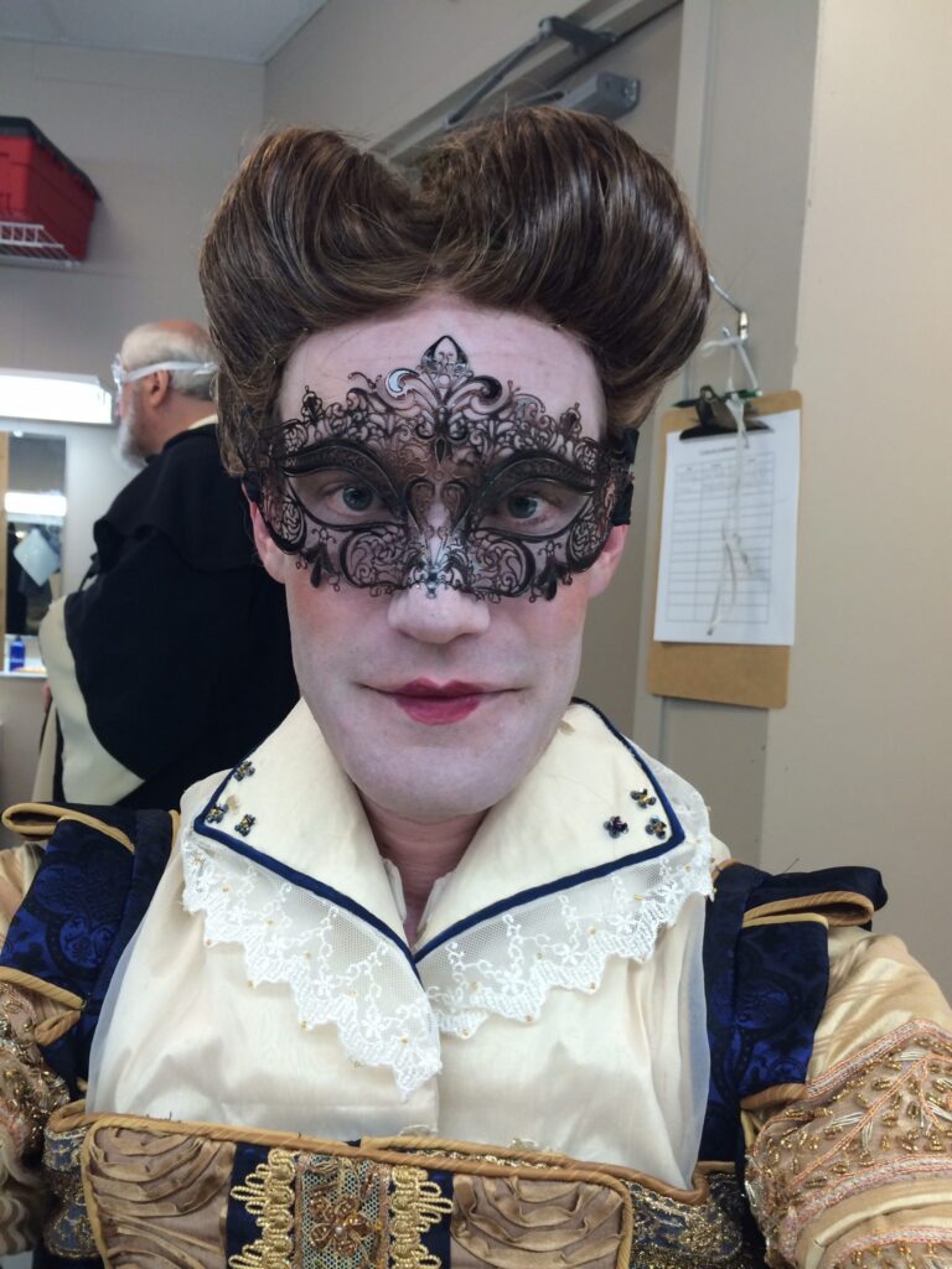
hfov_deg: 46.8
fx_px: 1100
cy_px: 634
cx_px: 476
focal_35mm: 30
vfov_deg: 60.0
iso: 32
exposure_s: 1/40
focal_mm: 4.12
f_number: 2.2
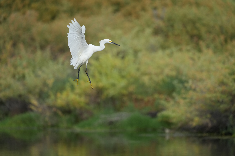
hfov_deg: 3.4
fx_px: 3916
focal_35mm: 600
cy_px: 78
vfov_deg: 2.3
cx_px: 118
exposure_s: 1/2500
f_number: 5.6
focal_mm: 600
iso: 1000
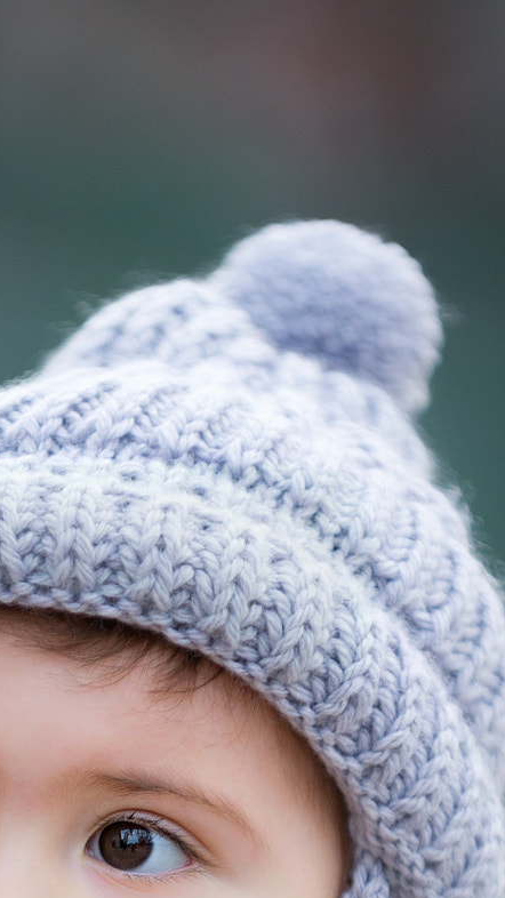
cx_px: 91
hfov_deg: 2.9
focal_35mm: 426
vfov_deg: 5.1
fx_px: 10143
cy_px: 832
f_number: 2.8
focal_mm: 200
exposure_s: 1/320
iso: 200
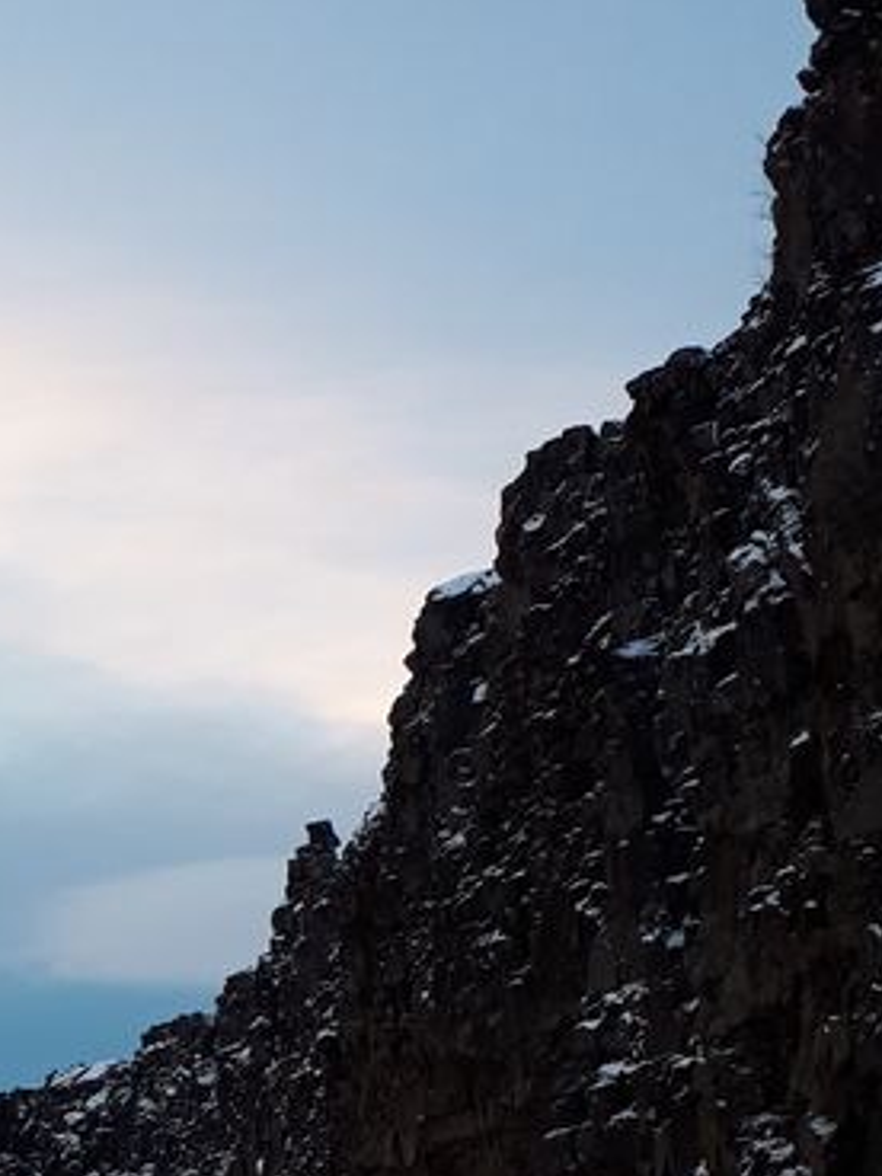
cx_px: -179
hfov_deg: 16.1
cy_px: 1294
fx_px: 2990
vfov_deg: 21.1
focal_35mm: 88
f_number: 1.9
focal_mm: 3.6
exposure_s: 1/100
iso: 50
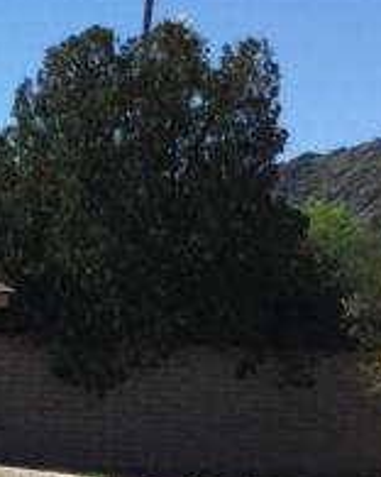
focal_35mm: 159
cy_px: 374
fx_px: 2241
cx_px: -601
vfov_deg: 12.1
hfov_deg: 8.7
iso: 25
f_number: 2.4
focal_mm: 3.3
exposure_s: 1/1314
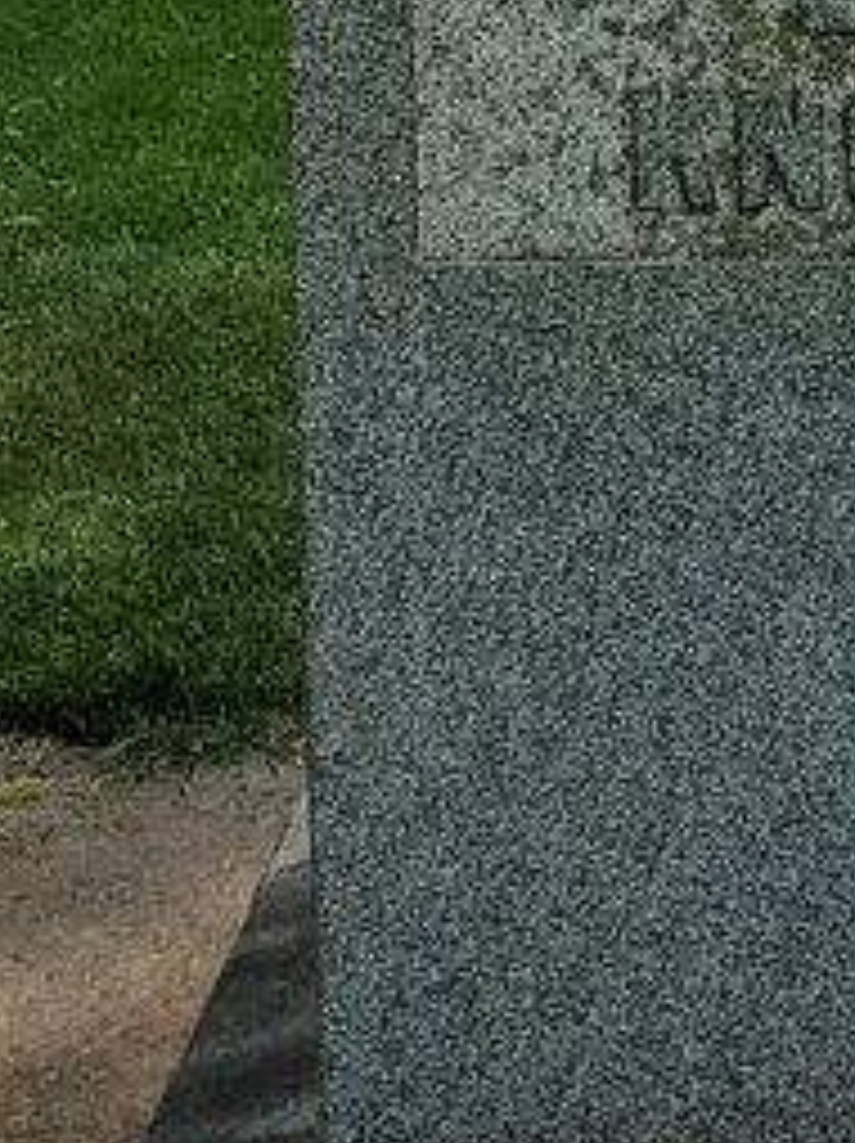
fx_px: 2705
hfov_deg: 17.1
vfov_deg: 22.6
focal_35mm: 82
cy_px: -94
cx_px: 1058
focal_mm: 4.3
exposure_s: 1/1606
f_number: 2.4
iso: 50
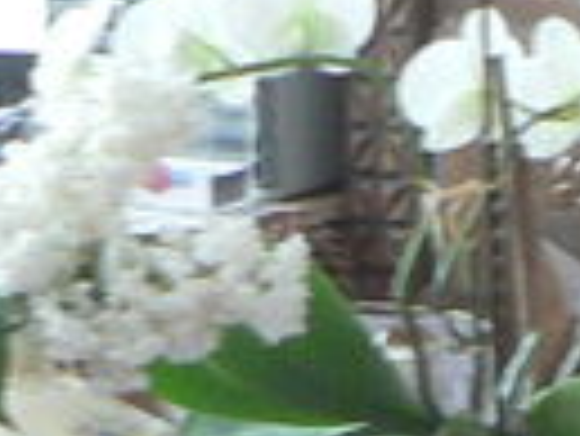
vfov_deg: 5.3
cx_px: 692
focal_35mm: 278
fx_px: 4662
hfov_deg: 7.1
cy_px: 724
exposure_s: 1/6
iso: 200
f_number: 2.8
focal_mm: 6
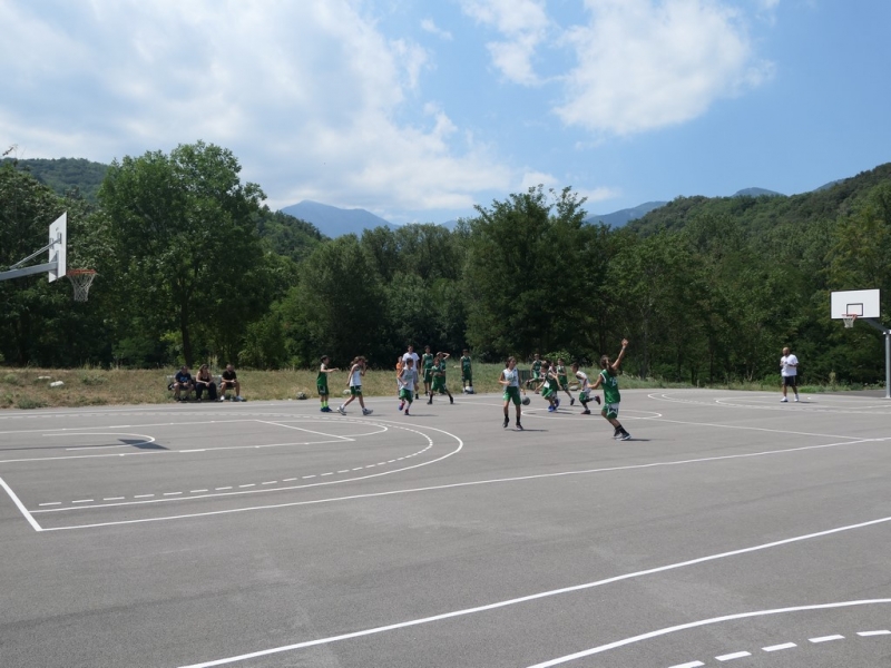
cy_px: 334
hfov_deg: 58.4
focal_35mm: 31
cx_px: 446
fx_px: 798
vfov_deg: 45.4
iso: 125
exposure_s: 1/1600
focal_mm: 10.4
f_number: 3.5
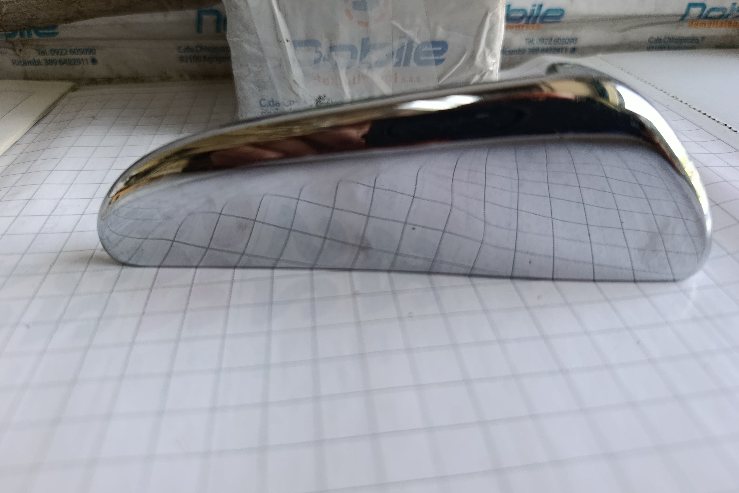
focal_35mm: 24
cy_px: 225
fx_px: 493
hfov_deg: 73.7
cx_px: 370
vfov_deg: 53.1
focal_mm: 6.11
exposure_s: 1/100
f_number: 1.65
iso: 175
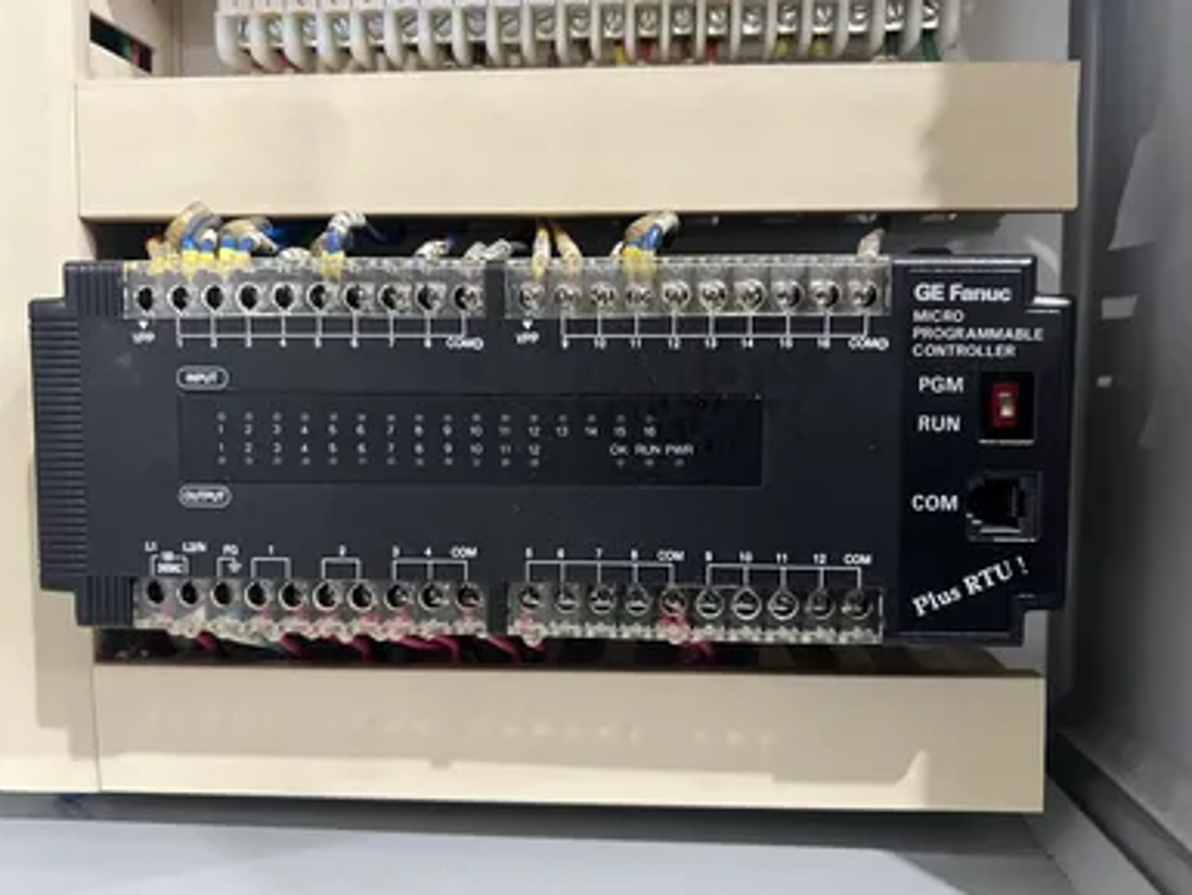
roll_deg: -0.5
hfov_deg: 65.3
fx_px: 930
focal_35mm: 27
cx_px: 610
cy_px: 446
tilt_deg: -4.5
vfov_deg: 51.4
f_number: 1.5
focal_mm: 5.7
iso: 200
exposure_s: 1/60
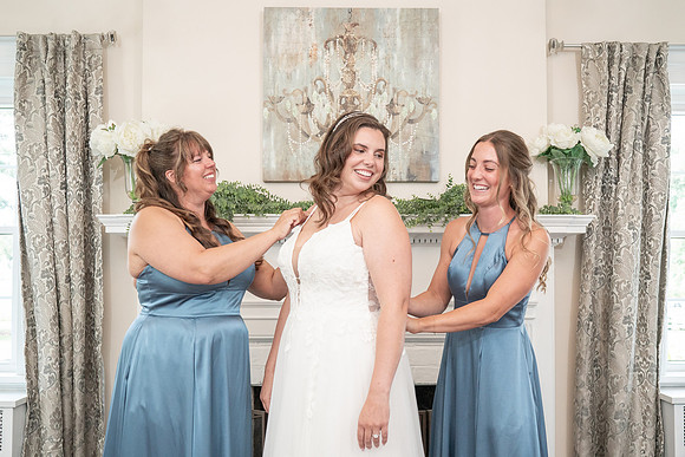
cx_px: 354
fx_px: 764
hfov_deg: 48.3
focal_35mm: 40
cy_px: 249
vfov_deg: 33.3
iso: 2000
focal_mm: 35
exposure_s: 1/200
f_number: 5.6
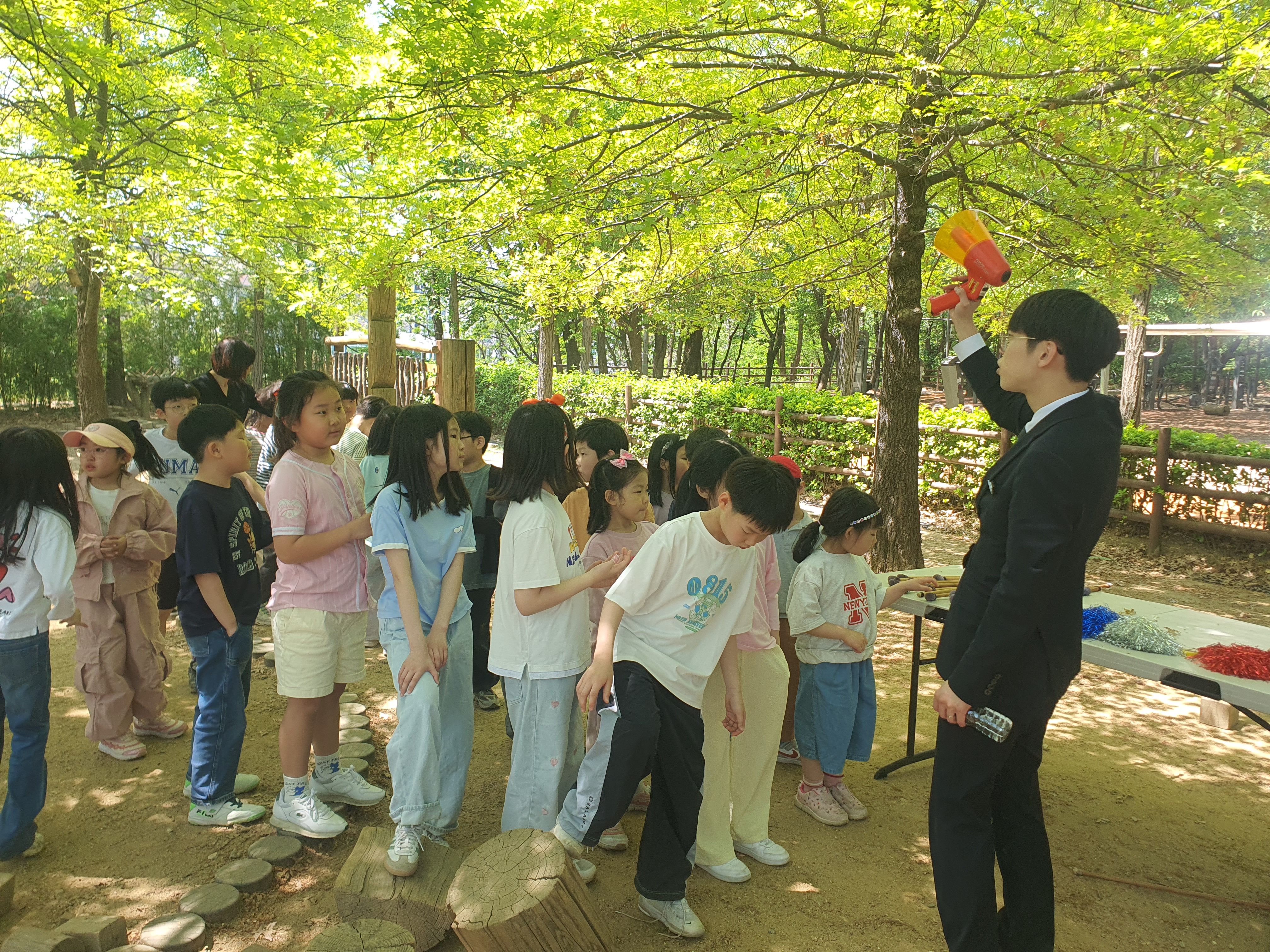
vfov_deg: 53.1
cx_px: 635
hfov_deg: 67.3
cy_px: 476
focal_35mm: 26
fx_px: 954
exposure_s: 1/232
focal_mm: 4.3
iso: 50
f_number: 2.4
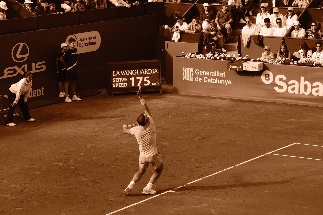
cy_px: 108
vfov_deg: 11.4
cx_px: 162
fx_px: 1077
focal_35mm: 120
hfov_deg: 17.1
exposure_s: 1/350
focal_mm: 80
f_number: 8
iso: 640
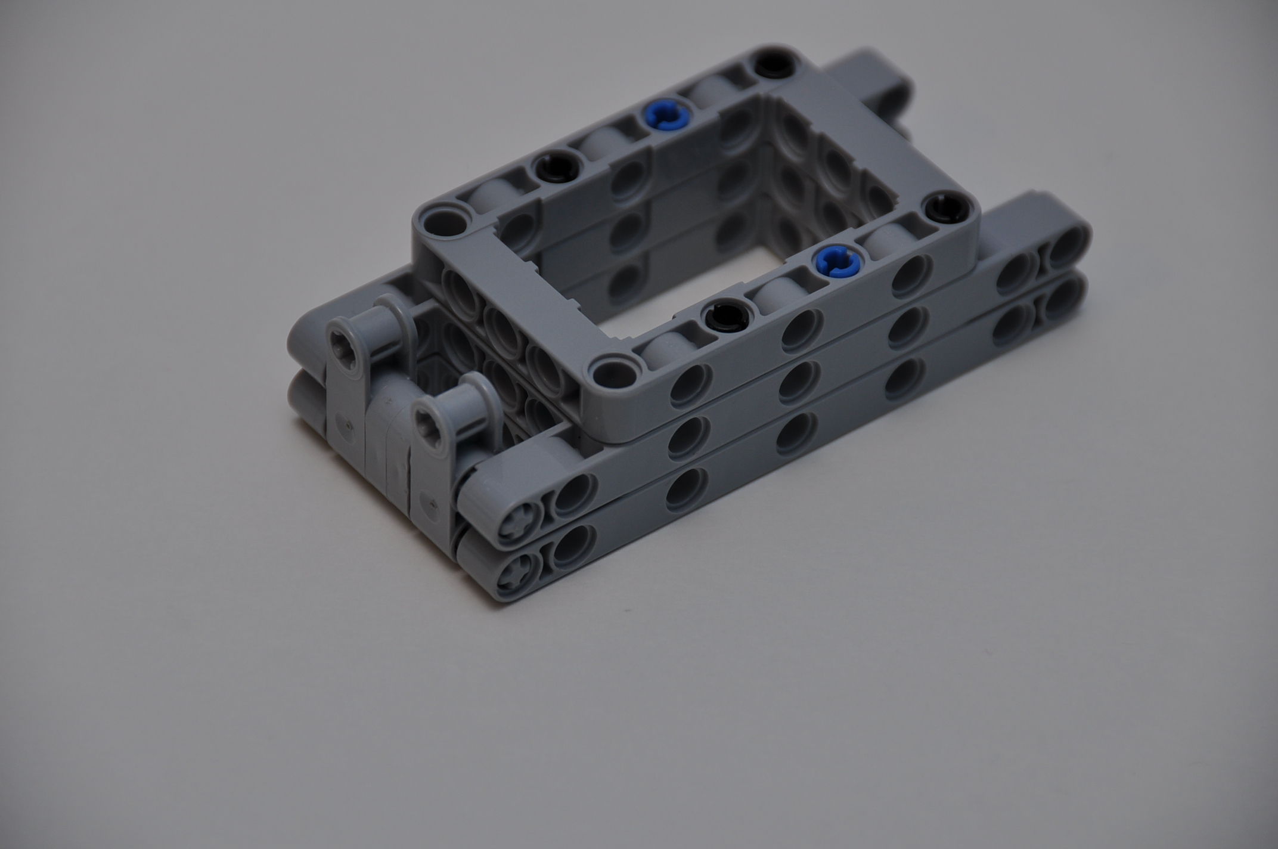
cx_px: 639
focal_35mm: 300
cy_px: 424
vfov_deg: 4.6
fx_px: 10637
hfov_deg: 6.9
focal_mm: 200
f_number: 5.6
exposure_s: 1/60
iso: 200
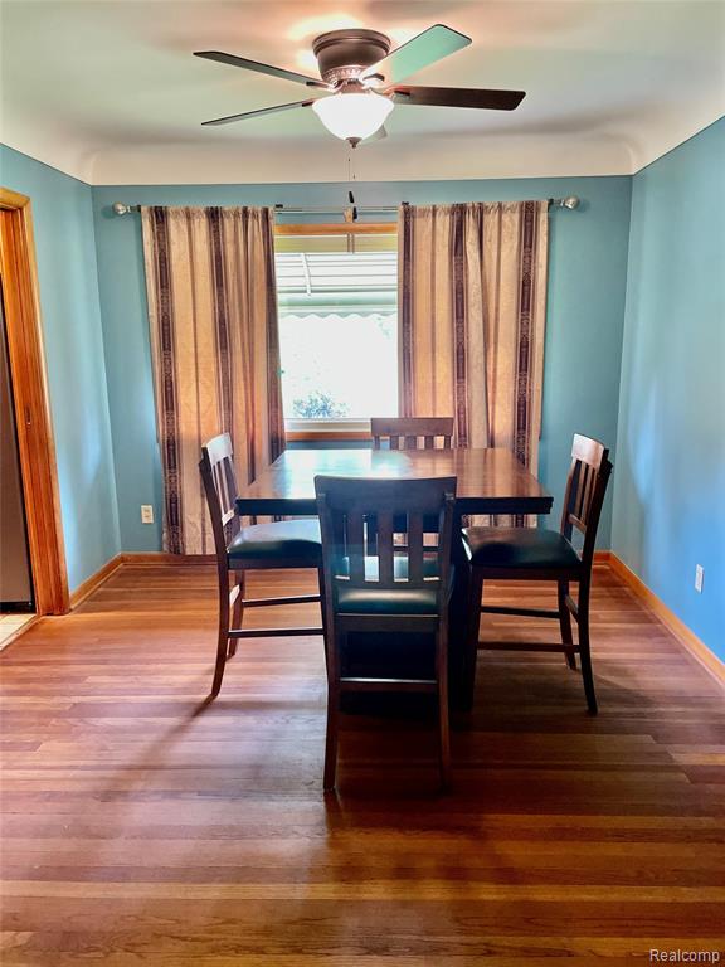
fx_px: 726
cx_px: 362
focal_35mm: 26
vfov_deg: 67.3
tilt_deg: -10.3
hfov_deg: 53.1
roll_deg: +0.6
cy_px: 484
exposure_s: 1/60
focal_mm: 4.2
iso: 500
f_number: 1.6
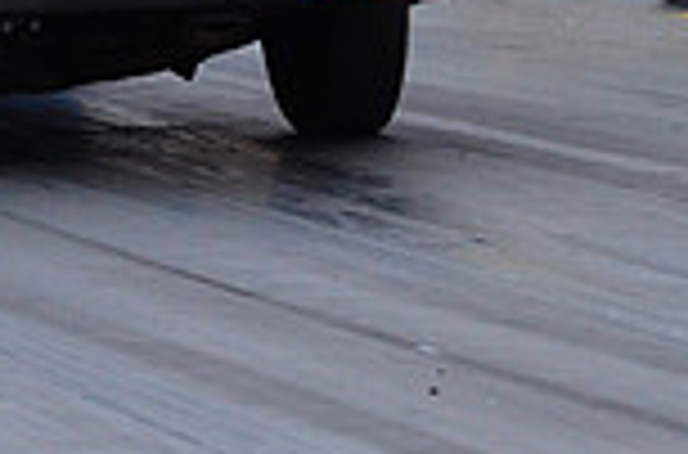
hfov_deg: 3.5
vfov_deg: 2.3
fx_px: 11372
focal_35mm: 597
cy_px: -243
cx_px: -18
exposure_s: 1/1000
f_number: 8
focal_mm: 105
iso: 1000
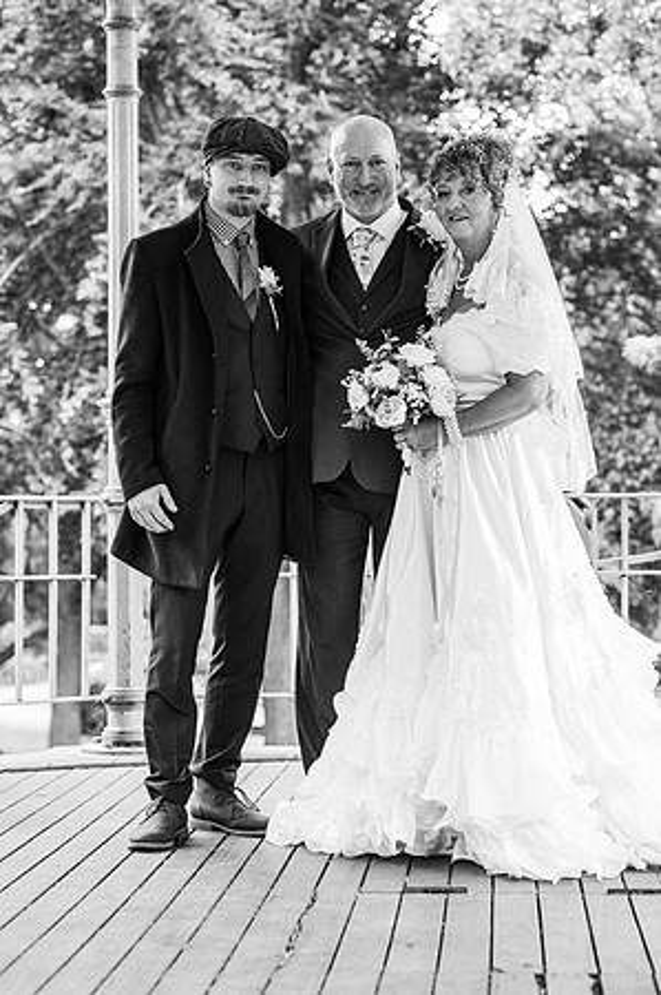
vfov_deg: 23.9
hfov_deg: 16.0
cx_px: 330
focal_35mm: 85
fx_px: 2346
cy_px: 498
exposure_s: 1/200
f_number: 4
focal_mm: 85
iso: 400
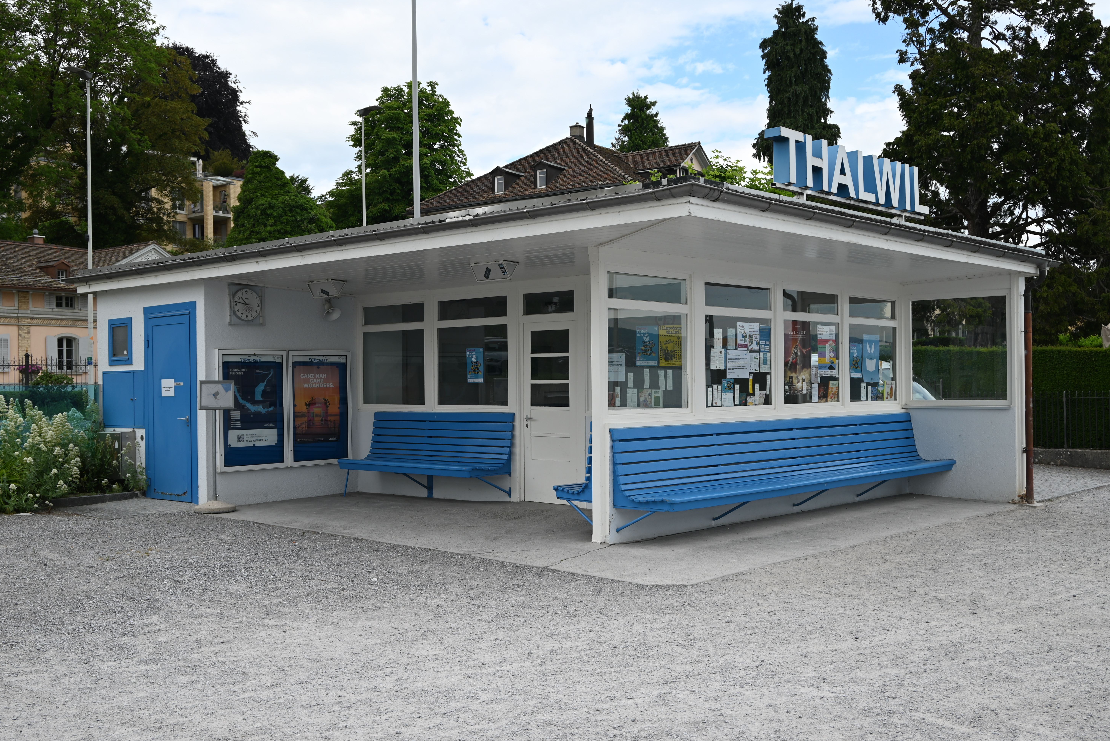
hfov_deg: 51.9
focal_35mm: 37
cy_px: 365
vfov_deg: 36.0
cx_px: 566
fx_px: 1141
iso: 100
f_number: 6.3
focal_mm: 36
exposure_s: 1/320
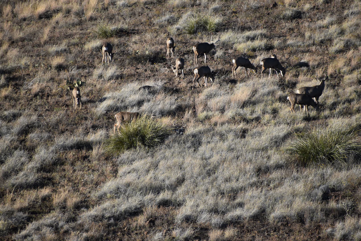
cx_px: 180
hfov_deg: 4.6
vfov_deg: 3.1
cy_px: 120
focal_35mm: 450
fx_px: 4512
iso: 400
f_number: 6.3
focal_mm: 300
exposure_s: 1/1000
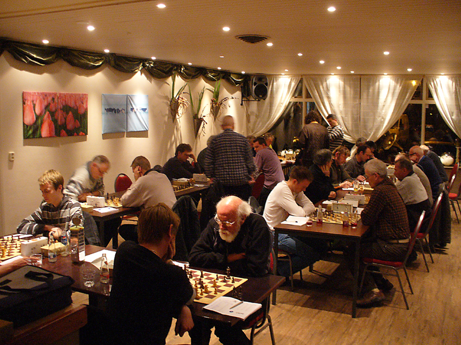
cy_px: 172
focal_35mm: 37
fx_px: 493
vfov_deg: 38.7
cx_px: 230
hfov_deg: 50.1
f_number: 2.8
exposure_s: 1/8
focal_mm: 6.1
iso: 200
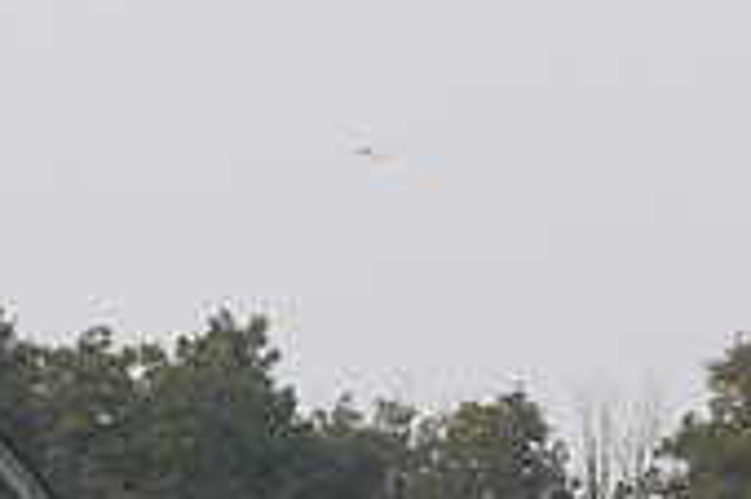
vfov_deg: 2.0
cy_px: 689
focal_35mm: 683
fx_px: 14234
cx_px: -327
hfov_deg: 3.0
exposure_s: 1/500
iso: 2500
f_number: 7.1
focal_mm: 200
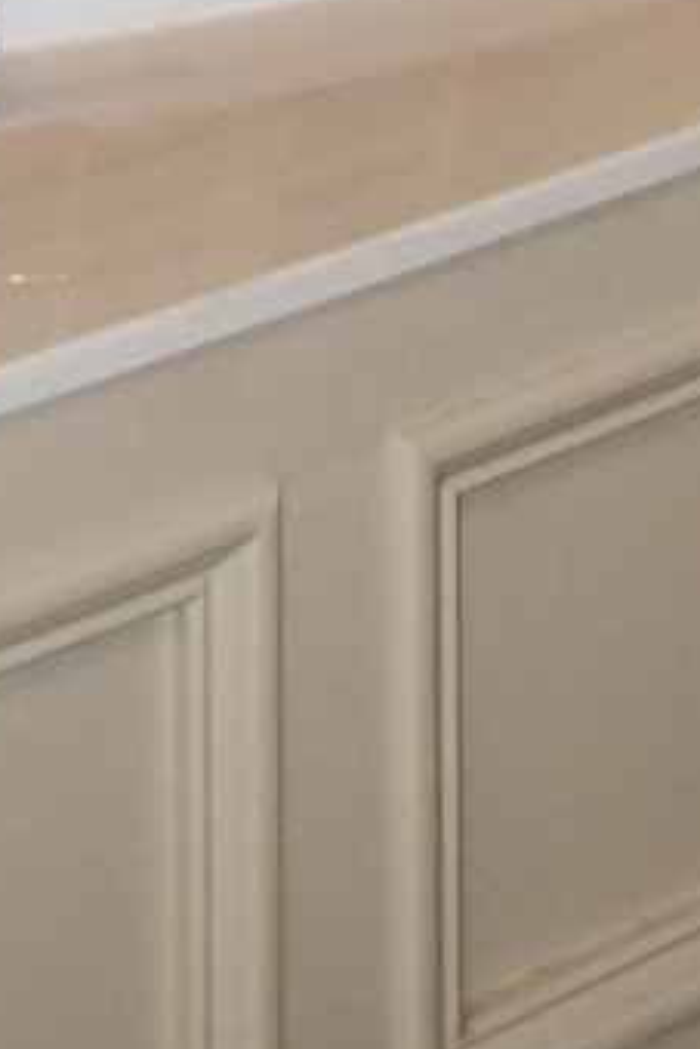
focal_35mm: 183
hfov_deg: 7.5
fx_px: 5332
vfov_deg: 9.0
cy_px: -2169
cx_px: 697
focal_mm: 18
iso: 800
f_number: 3.5
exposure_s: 1/125
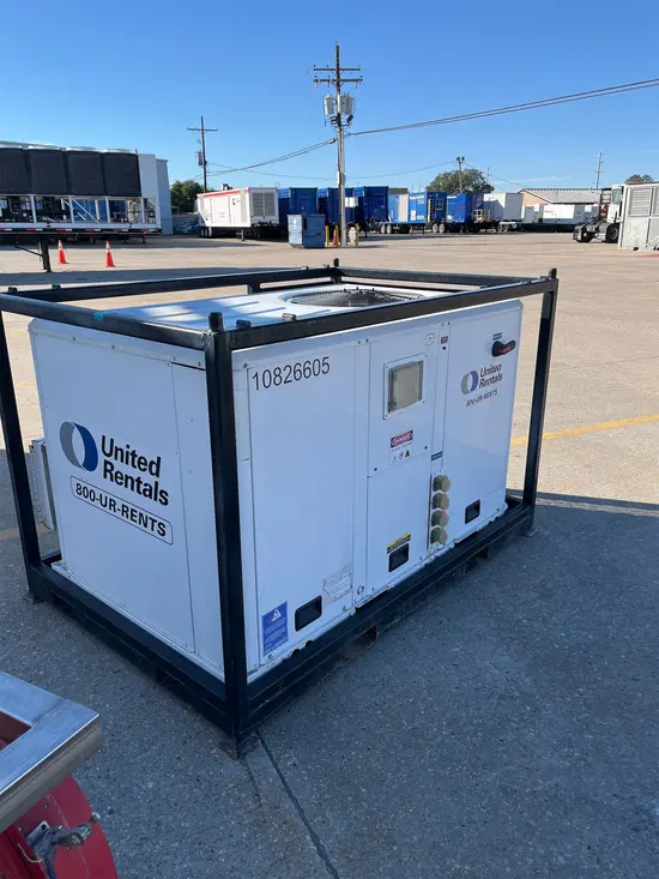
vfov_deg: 67.3
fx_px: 660
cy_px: 440
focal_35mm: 26
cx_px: 330
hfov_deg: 53.1
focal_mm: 5.1
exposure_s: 1/2137
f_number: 1.6
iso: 50
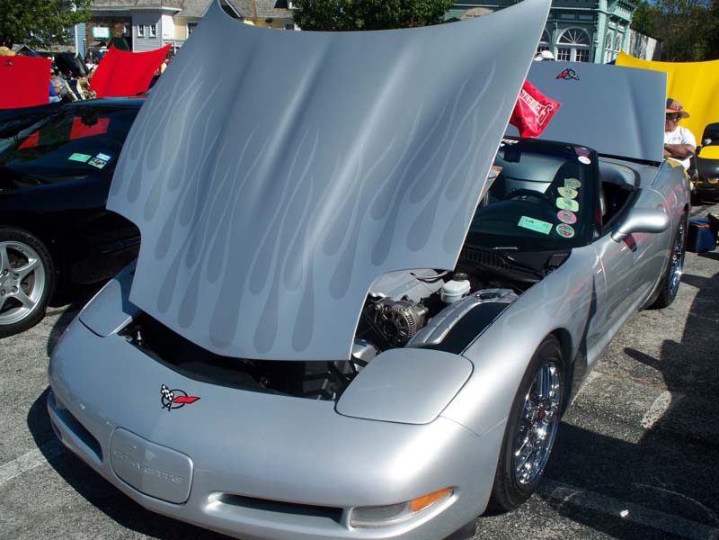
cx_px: 360
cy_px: 270
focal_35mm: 36
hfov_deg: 51.4
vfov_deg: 39.7
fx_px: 748
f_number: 5
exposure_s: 1/640
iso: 64
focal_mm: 7.54
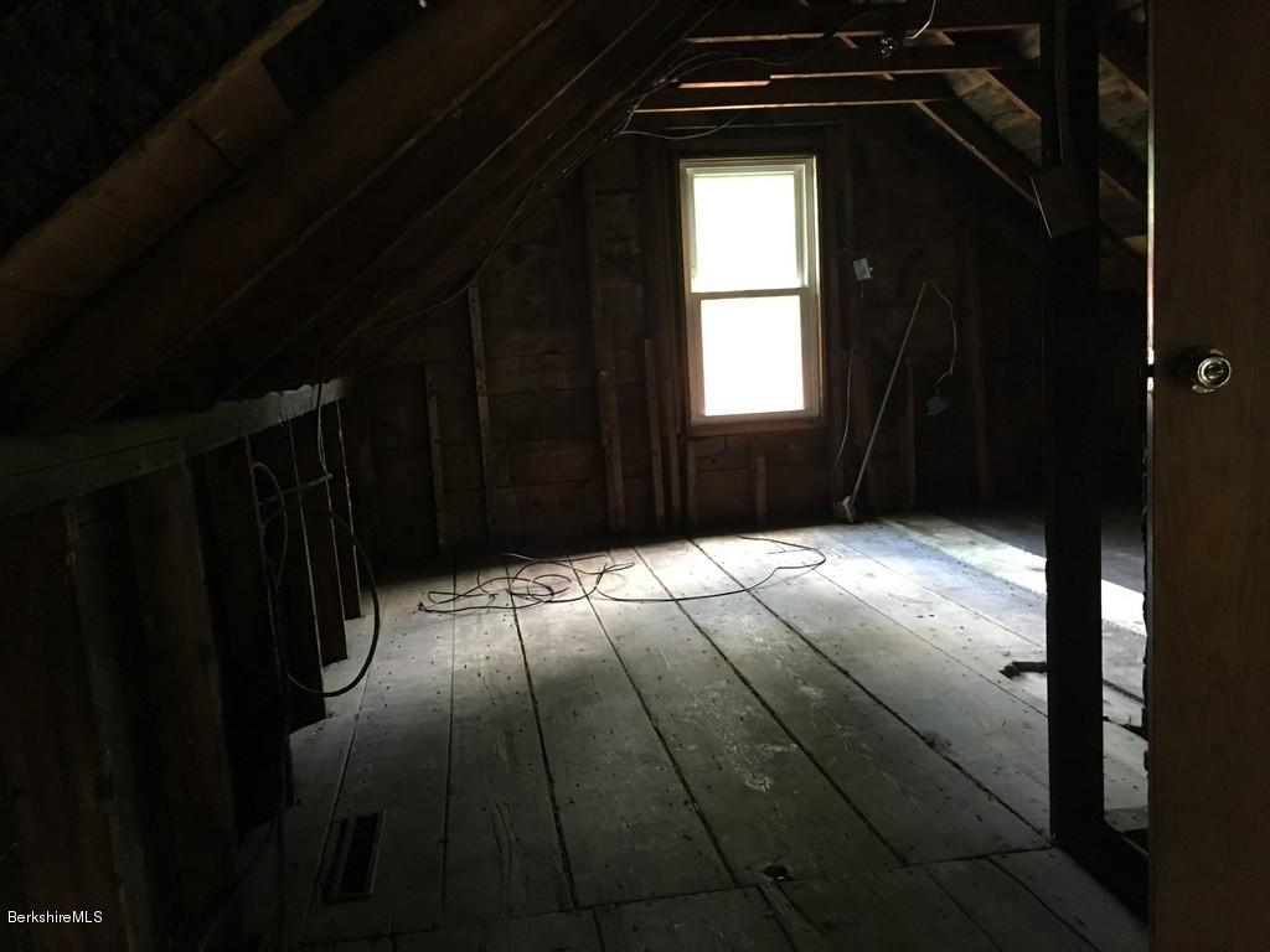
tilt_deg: -6.9
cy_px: 476
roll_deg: +2.2
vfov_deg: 48.2
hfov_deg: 61.7
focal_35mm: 29
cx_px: 635
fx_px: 1064
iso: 200
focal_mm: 4.15
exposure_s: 1/15
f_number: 2.2
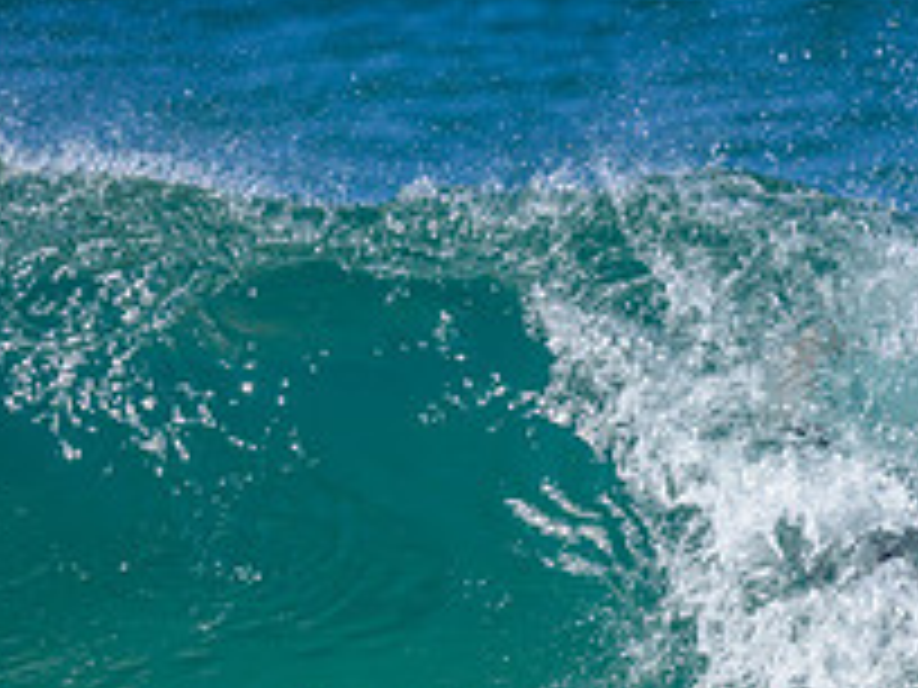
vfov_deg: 0.7
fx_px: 57892
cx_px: 1134
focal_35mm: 2183
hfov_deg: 0.9
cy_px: 726
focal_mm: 800
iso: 400
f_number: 6.3
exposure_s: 1/2000
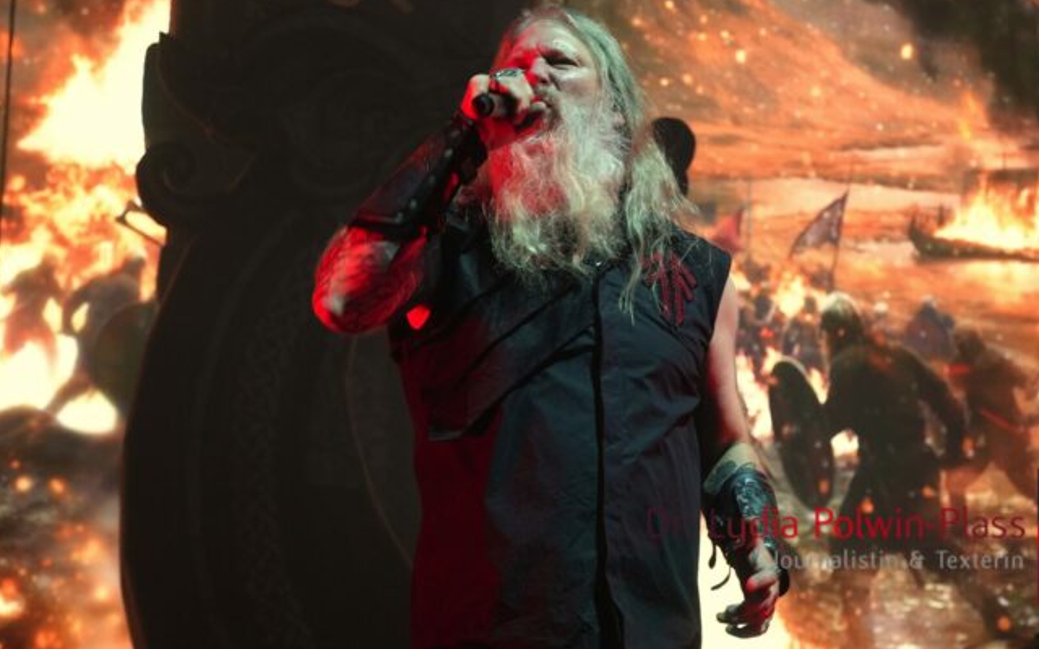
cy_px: 248
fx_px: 3426
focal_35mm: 121
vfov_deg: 10.8
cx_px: 541
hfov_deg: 17.2
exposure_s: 1/160
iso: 1600
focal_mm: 66
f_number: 5
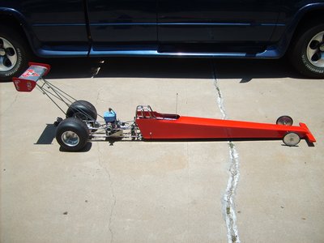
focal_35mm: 35
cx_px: 162
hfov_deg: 52.6
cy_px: 122
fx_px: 328
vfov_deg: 40.7
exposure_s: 1/250
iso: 50
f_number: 7.1
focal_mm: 5.8
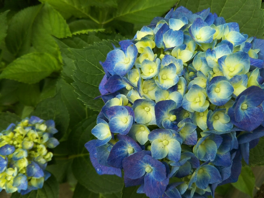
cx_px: 132
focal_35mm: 30
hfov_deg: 60.0
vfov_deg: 46.8
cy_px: 99
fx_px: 229
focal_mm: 4
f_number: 2.2
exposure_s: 1/120
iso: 32
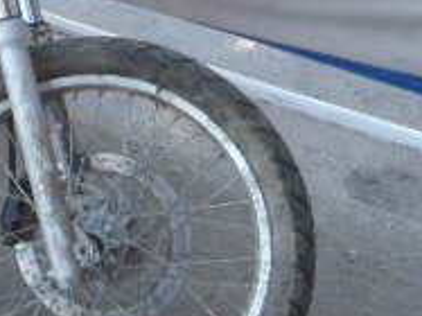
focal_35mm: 96
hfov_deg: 19.0
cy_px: 52
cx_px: -115
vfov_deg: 15.3
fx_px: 1170
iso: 80
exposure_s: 1/60
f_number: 4.5
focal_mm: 5
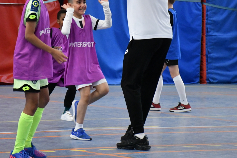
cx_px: 82
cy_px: 34
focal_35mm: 209
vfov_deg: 6.6
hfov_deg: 9.8
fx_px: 1376
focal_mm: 85
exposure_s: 1/500
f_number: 5.3
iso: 6400
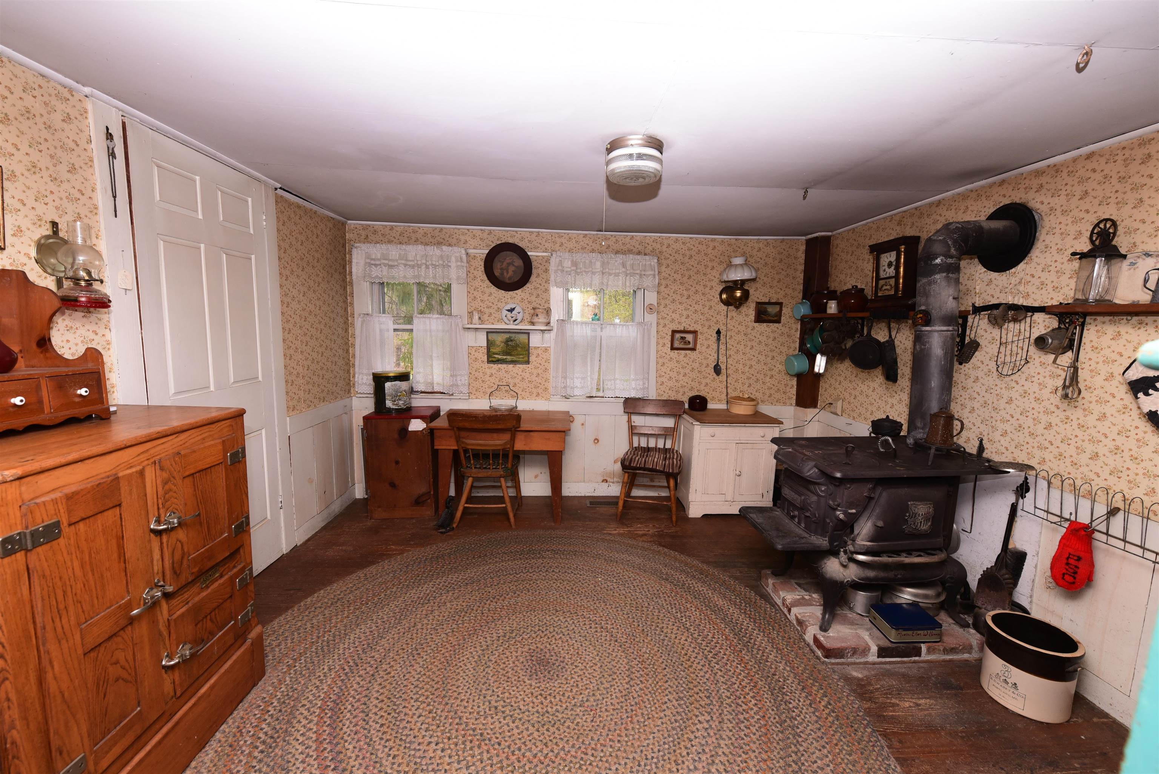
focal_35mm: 14
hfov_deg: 104.2
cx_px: 580
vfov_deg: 81.2
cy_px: 387
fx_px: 451
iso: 800
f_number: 6.3
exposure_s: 1/60
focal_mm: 14
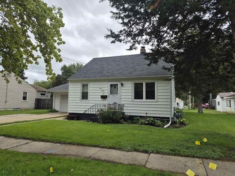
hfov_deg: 73.9
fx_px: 156
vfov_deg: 58.9
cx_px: 118
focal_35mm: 23
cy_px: 88
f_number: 1.8
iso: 80
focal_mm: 5.4
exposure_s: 1/4528
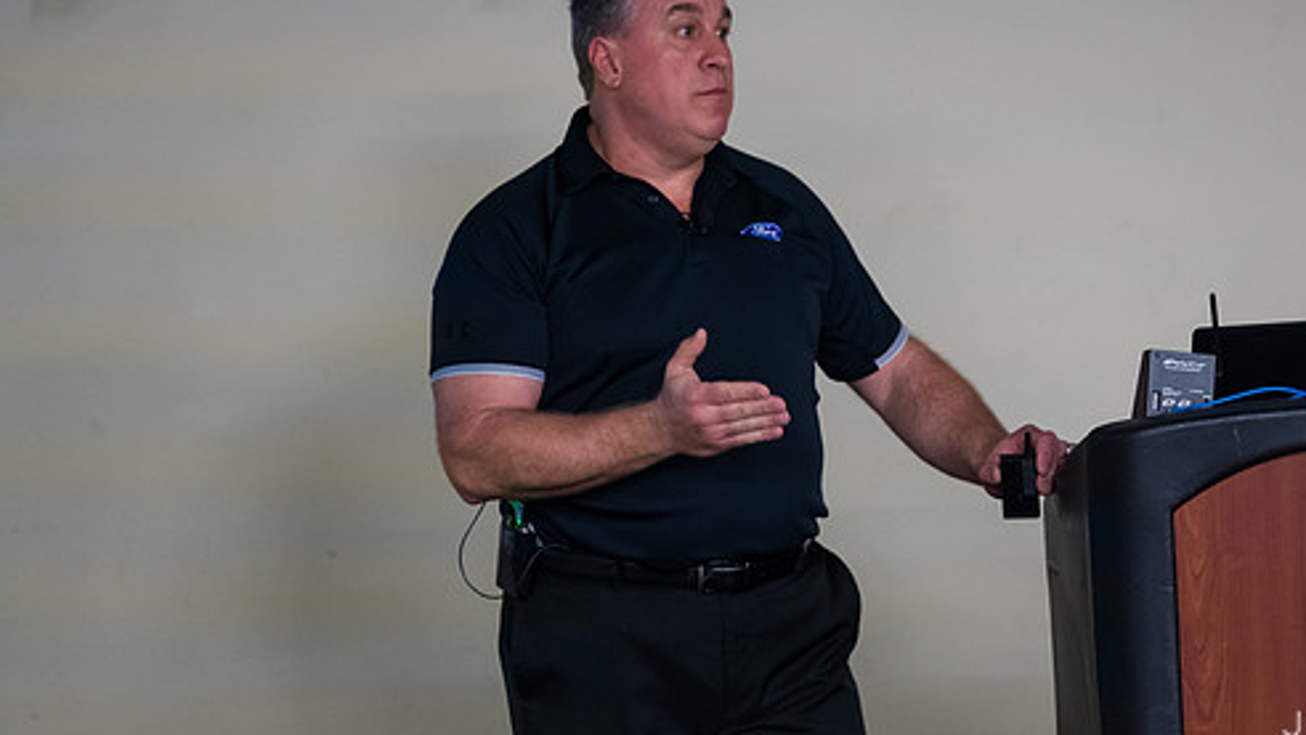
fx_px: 7482
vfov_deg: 5.6
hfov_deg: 10.0
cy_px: 283
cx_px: 767
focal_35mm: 216
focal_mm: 175
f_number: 3.2
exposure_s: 1/200
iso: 3200
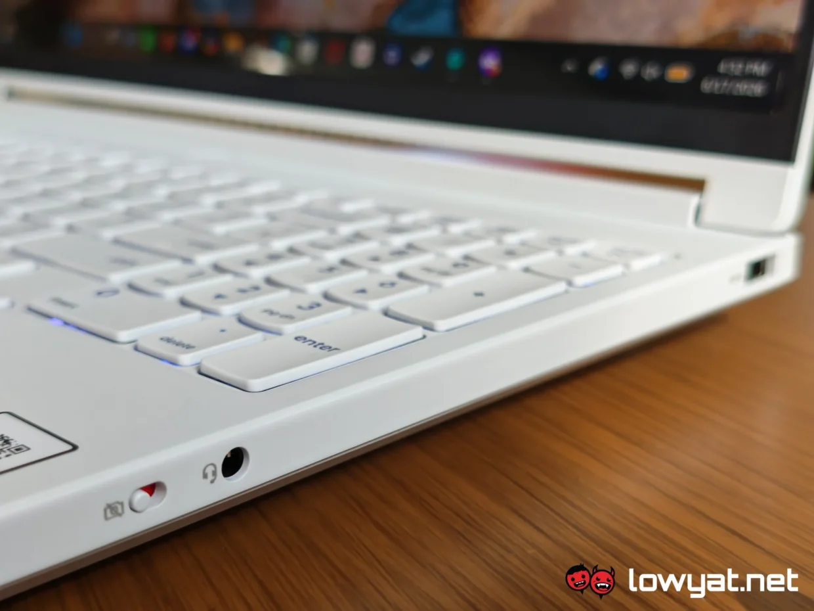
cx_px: 407
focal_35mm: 46
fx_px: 1082
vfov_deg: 31.5
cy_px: 306
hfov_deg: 41.2
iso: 50
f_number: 2.8
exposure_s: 1/140
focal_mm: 5.4
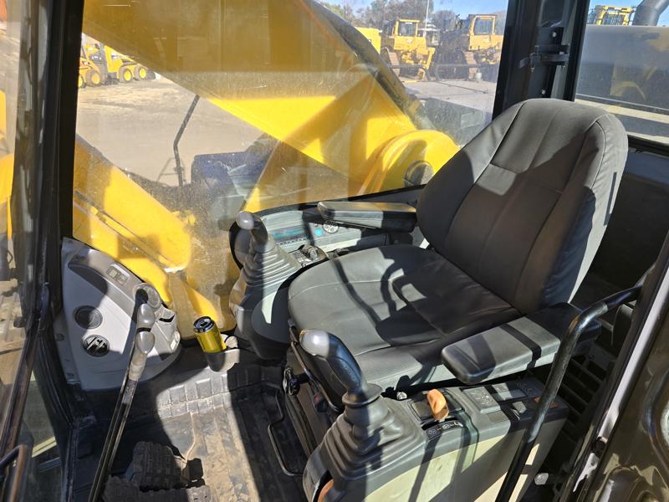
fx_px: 445
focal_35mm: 23
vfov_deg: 58.9
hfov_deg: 73.9
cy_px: 251
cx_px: 334
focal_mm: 6.3
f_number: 1.7
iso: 12
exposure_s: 1/319
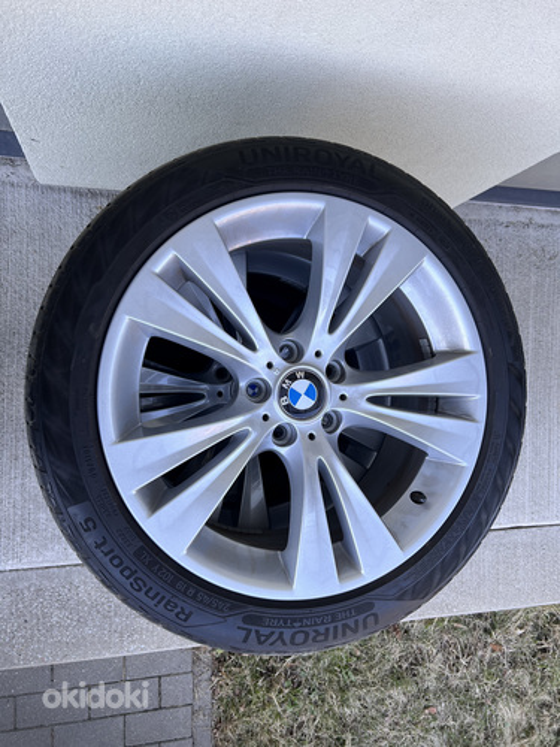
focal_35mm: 26
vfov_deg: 67.3
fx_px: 561
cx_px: 280
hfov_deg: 53.1
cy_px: 374
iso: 40
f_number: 1.5
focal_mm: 5.7
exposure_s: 1/153
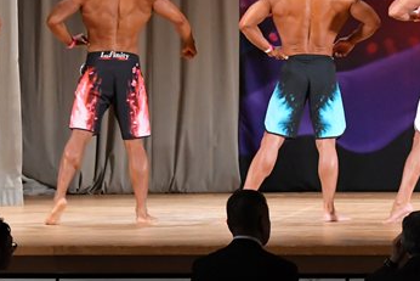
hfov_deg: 6.8
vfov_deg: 4.6
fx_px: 3525
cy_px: 55
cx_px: 252
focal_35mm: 302
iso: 4500
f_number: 5.6
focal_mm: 90
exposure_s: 1/400
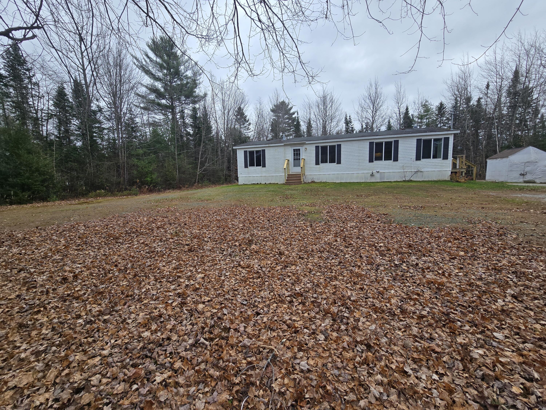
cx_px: 273
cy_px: 205
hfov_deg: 106.2
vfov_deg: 89.9
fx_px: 205
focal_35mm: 13
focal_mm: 2.2
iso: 50
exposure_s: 1/719
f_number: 2.2
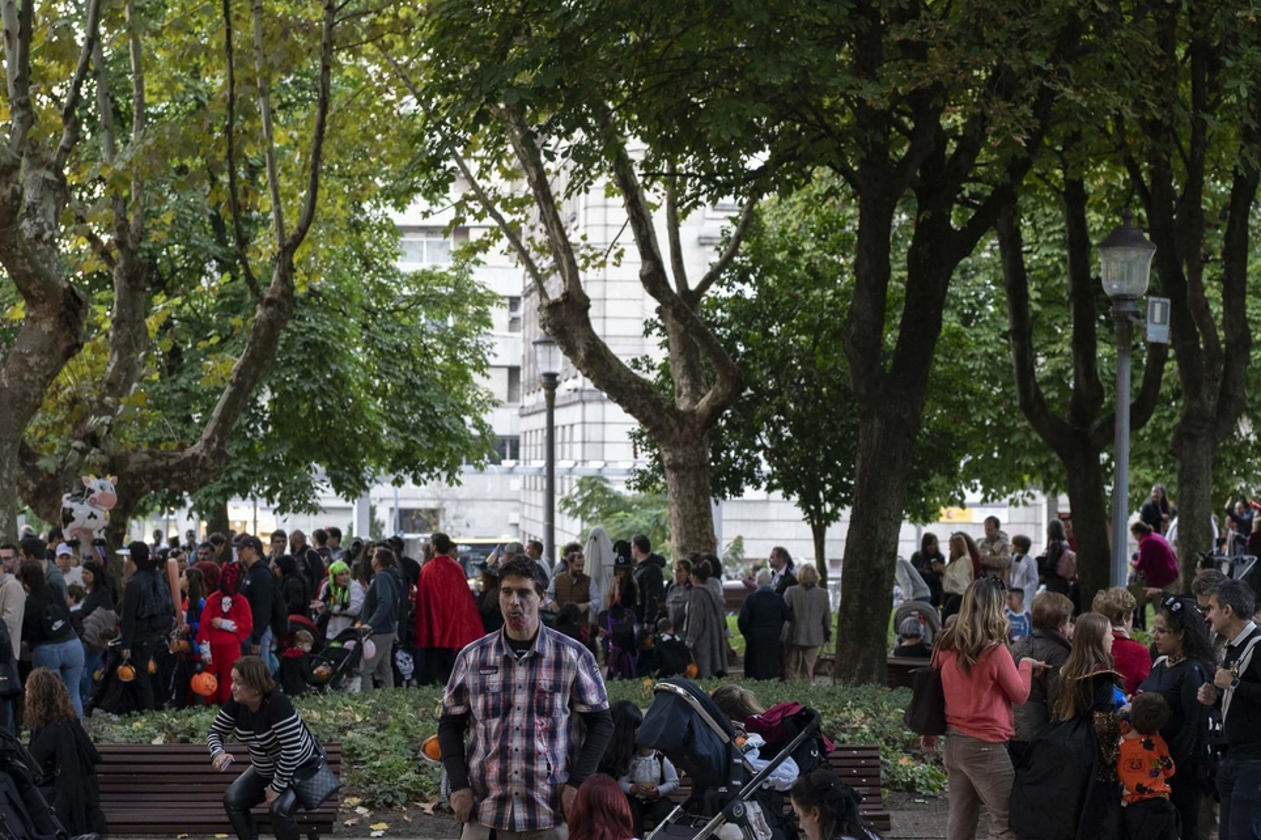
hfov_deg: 24.5
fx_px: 2906
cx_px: 600
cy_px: 426
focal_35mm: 83
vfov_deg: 16.4
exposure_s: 1/200
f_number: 3.2
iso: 2500
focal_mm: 50
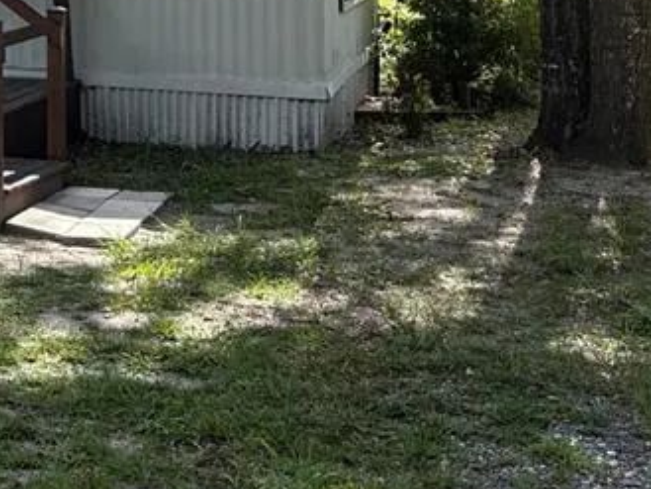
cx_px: -261
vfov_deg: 17.2
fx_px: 1524
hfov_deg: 21.2
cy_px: -125
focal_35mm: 81
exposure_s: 1/1287
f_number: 1.6
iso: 64
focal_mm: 5.96
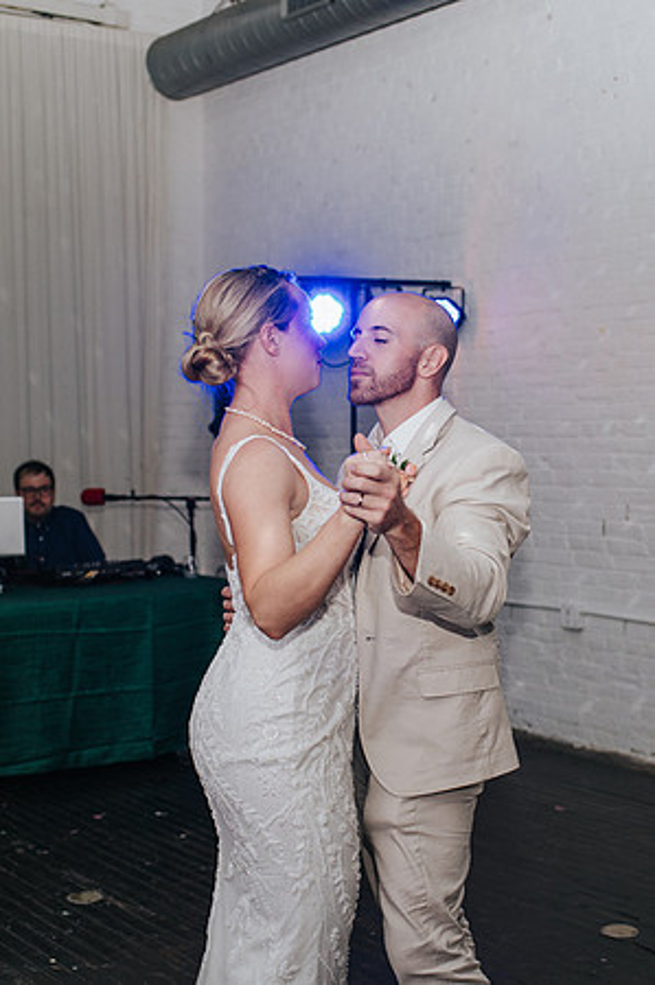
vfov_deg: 37.8
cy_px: 492
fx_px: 1438
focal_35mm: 53
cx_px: 341
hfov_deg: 25.7
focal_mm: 35
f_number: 2.8
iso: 1000
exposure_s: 1/200
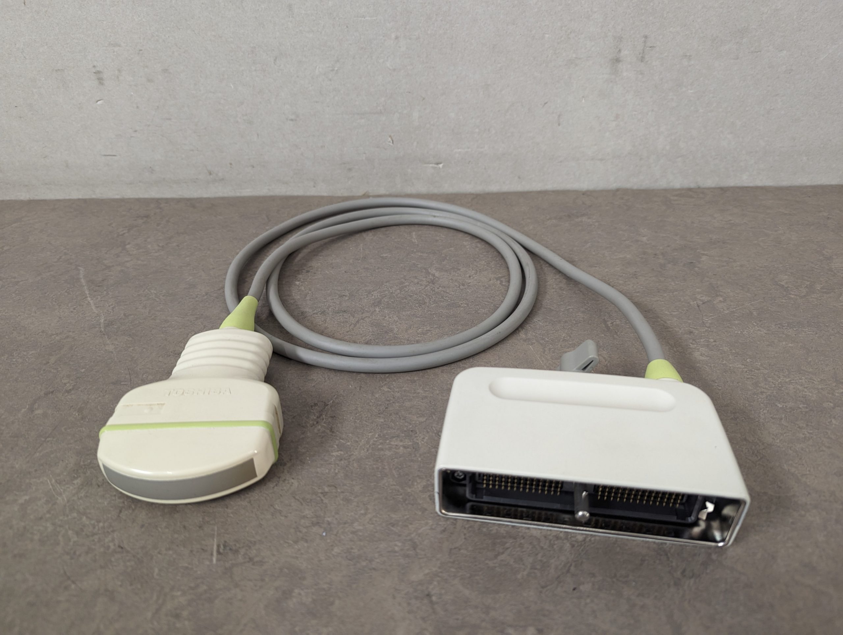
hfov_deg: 71.5
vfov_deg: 56.9
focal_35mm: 24
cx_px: 422
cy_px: 318
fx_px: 585
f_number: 1.85
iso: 159
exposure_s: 1/25
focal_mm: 6.81
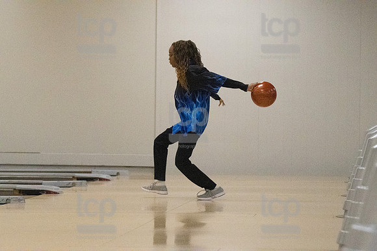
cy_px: 126
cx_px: 188
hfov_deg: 11.8
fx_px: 1821
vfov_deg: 7.9
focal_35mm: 174
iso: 10000
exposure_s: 1/1250
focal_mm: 116
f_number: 4
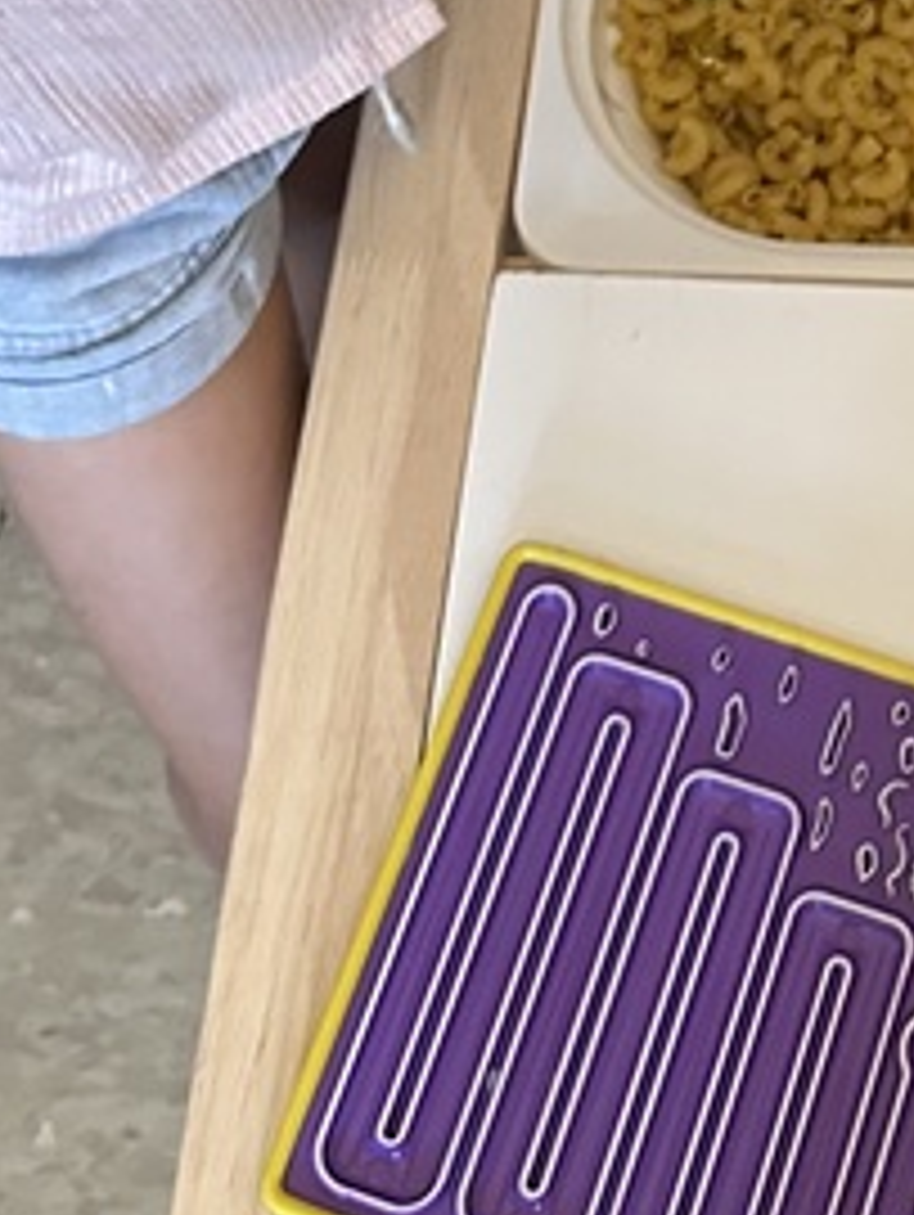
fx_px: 3199
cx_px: 964
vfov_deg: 18.9
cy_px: -608
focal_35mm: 91
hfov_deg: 15.9
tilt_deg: -52.4
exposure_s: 1/60
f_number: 1.78
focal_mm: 6.86
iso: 800
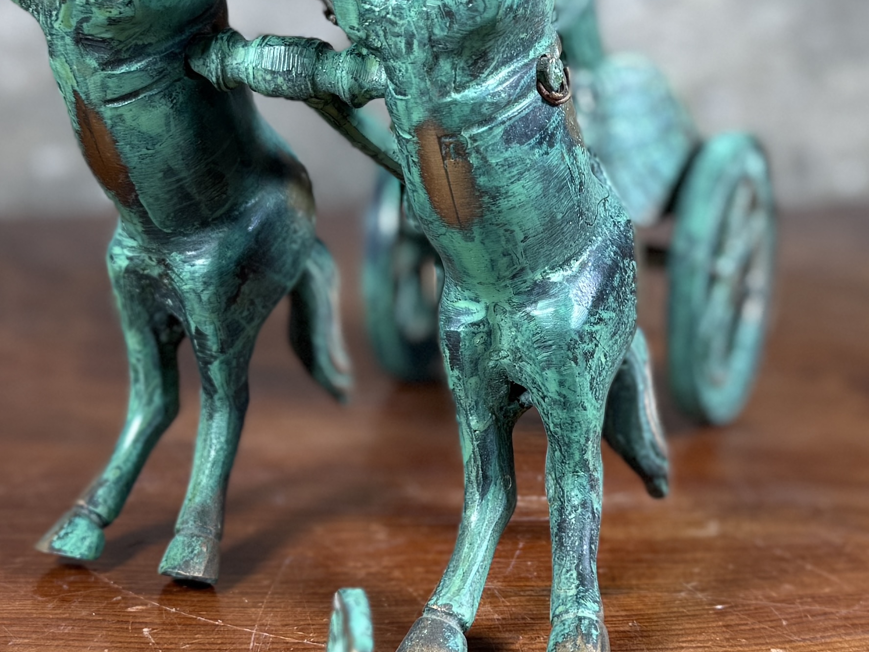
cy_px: 200
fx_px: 1180
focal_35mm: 47
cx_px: 396
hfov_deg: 40.4
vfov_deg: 30.6
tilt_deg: -10.6
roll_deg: -1.6
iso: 100
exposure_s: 1/120
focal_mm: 6.76
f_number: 1.78
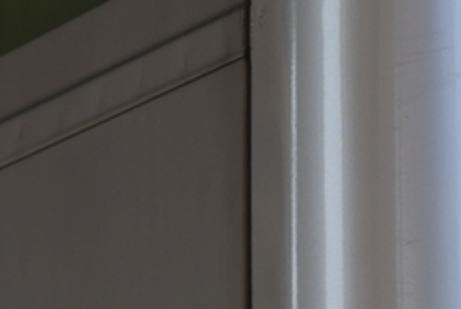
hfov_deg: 4.8
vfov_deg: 3.2
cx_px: 847
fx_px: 5444
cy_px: -176
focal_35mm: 425
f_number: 6.3
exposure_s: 1/200
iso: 100
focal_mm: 55
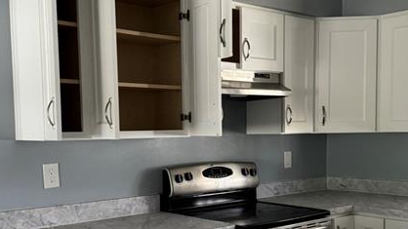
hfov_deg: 42.9
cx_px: 199
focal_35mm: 48
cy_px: 172
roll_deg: +0.7
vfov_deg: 24.6
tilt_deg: -3.6
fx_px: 519
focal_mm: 6.76
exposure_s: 1/60
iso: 400
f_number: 1.78
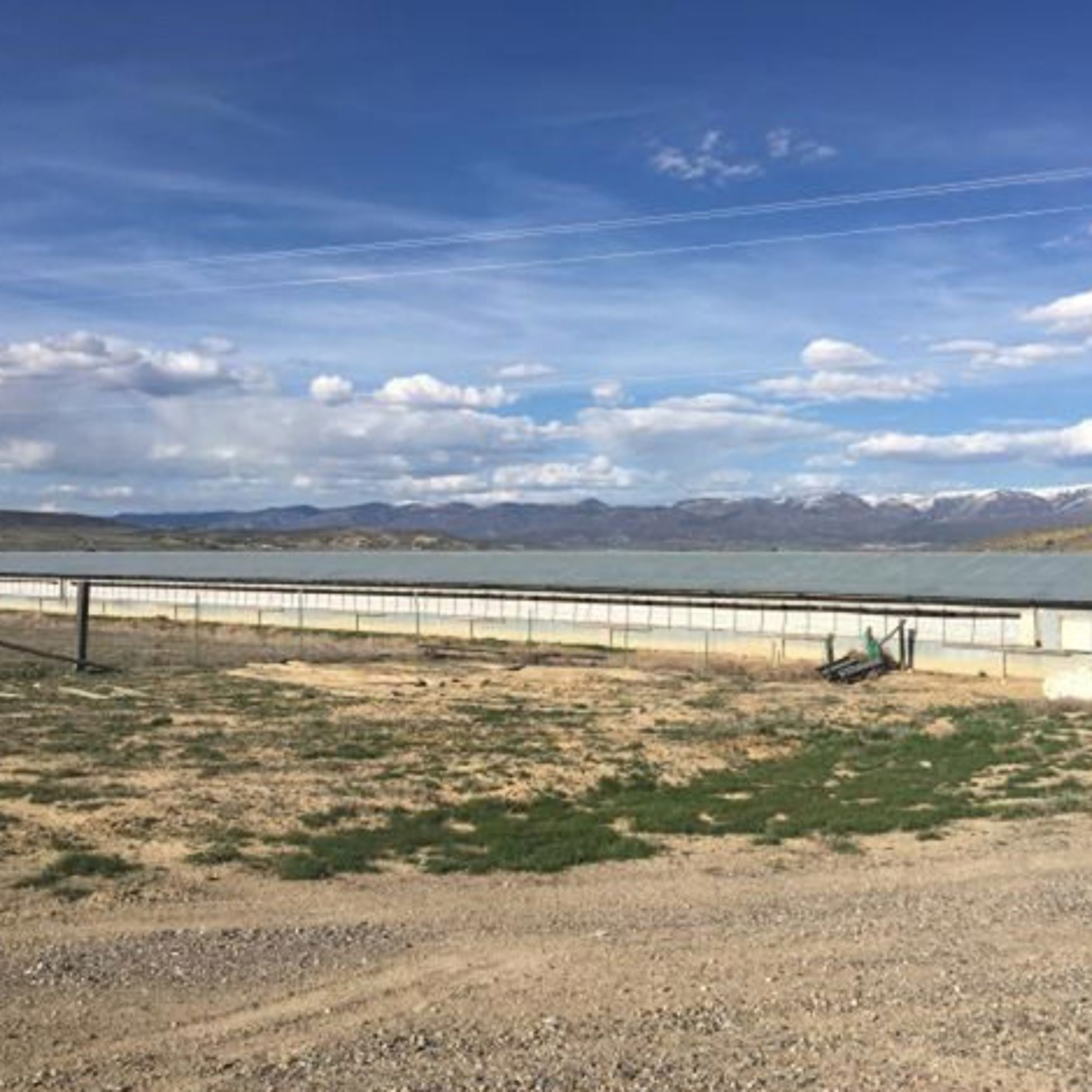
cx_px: 673
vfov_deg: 47.2
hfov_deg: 46.9
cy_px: 556
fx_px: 1249
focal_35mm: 35
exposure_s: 1/2747
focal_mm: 4.15
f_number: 2.2
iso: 25
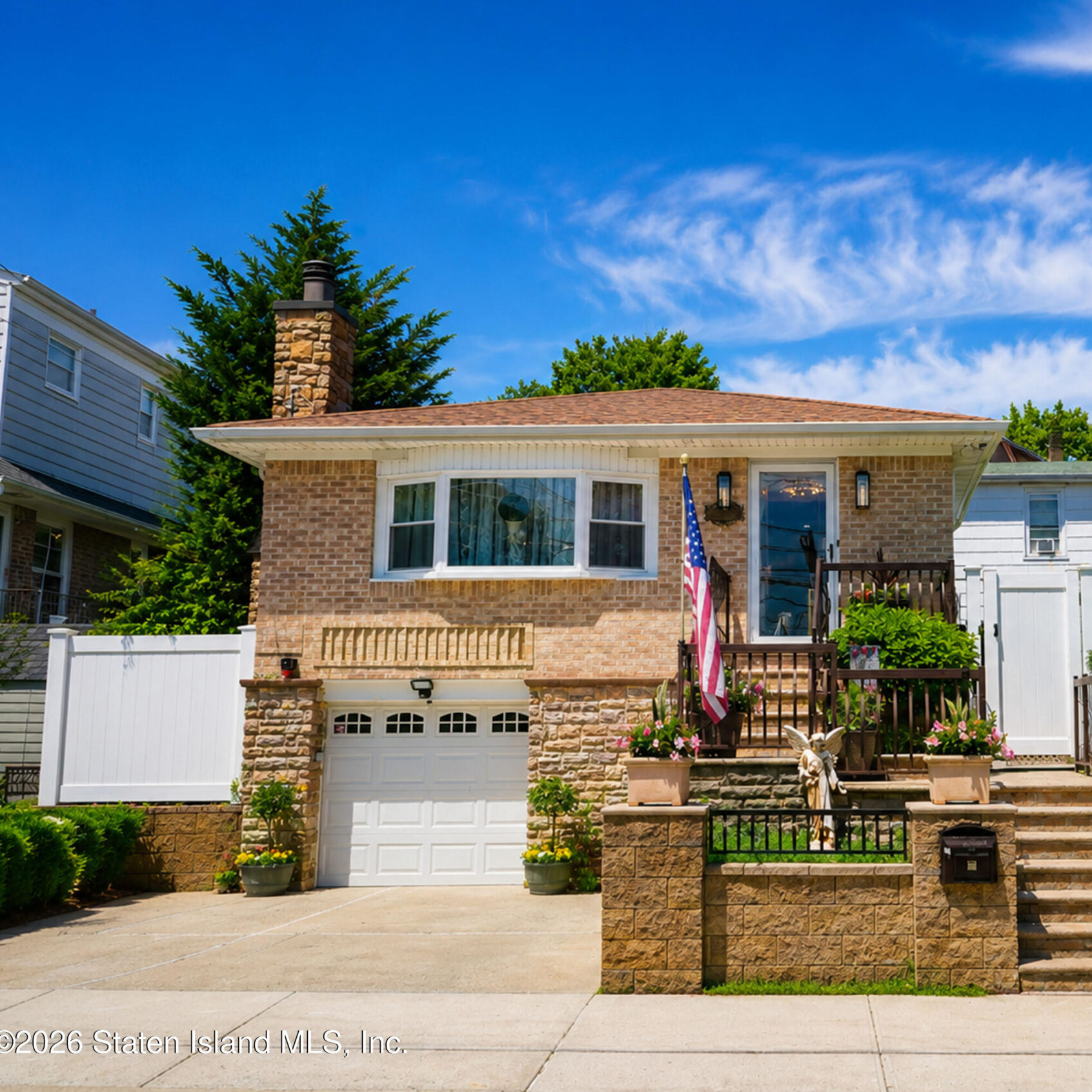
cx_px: 815
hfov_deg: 43.9
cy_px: 542
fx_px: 1308
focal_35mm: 37
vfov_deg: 45.3
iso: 100
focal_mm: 28.5
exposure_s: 1/200
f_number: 10
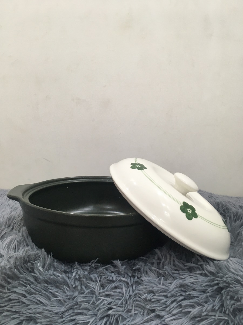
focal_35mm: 29
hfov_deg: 48.2
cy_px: 162
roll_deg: -0.8
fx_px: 271
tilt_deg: -11.4
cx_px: 122
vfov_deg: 61.7
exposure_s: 1/33
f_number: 2.2
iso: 80
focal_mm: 4.15
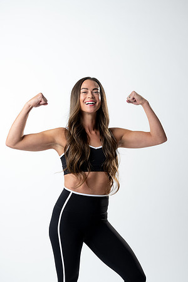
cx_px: 94
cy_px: 141
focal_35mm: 85
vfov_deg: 23.9
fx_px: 666
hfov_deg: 16.1
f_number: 3.5
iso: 400
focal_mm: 85
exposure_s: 1/125
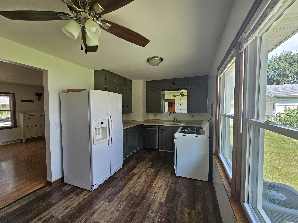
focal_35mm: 13
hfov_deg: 106.2
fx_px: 112
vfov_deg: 89.9
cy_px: 112
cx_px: 149
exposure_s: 1/77.4
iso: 100
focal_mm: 2.2
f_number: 2.2
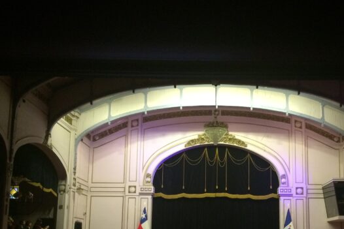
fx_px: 421
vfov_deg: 29.8
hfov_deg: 44.0
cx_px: 220
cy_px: 183
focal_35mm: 44
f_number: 2.2
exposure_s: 1/30
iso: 250
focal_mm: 4.15
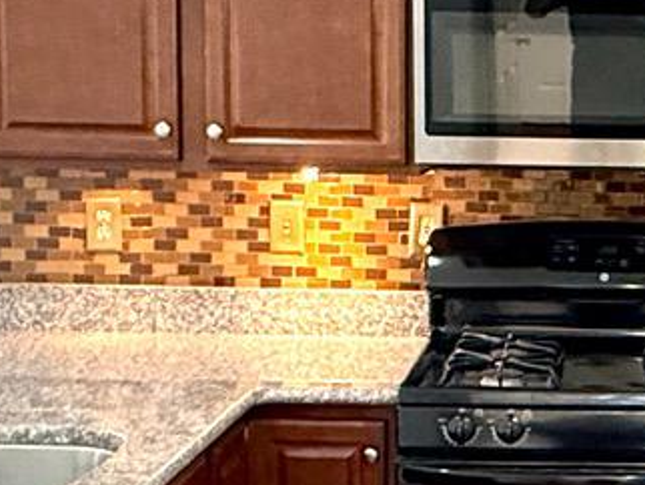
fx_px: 1660
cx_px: 643
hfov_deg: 21.2
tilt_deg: -6.1
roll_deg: -1.1
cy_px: 307
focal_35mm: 89
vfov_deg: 16.6
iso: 500
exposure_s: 1/120
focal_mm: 2.22
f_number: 2.2
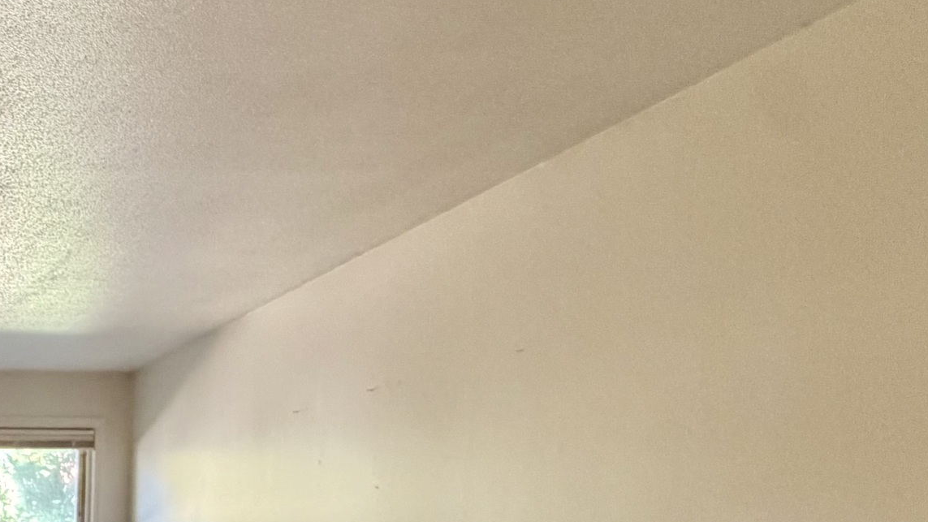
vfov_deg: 26.0
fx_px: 1009
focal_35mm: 41
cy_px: 619
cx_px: -148
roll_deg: -0.1
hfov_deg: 38.5
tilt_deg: -4.9
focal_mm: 2.22
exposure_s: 1/60
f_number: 2.2
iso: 400
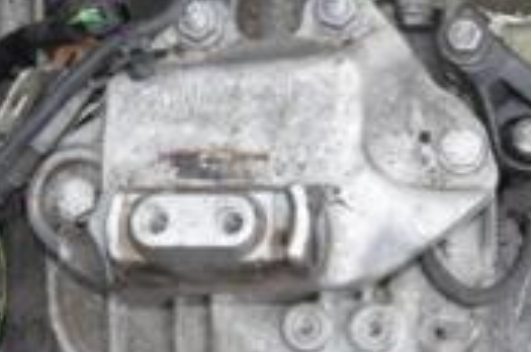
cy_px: -73
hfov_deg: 12.5
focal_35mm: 165
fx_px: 2429
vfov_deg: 8.2
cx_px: 361
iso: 800
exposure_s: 1/200
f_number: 16
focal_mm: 32
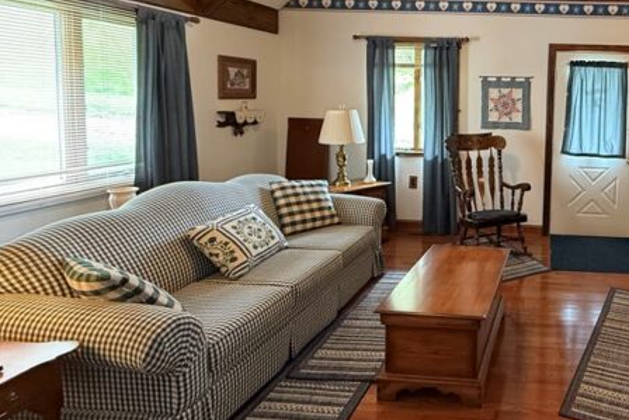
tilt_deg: -2.2
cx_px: 536
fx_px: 454
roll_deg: -1.4
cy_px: 126
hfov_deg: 61.3
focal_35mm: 26
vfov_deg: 48.4
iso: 640
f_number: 2.2
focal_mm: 2.22
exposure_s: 1/60
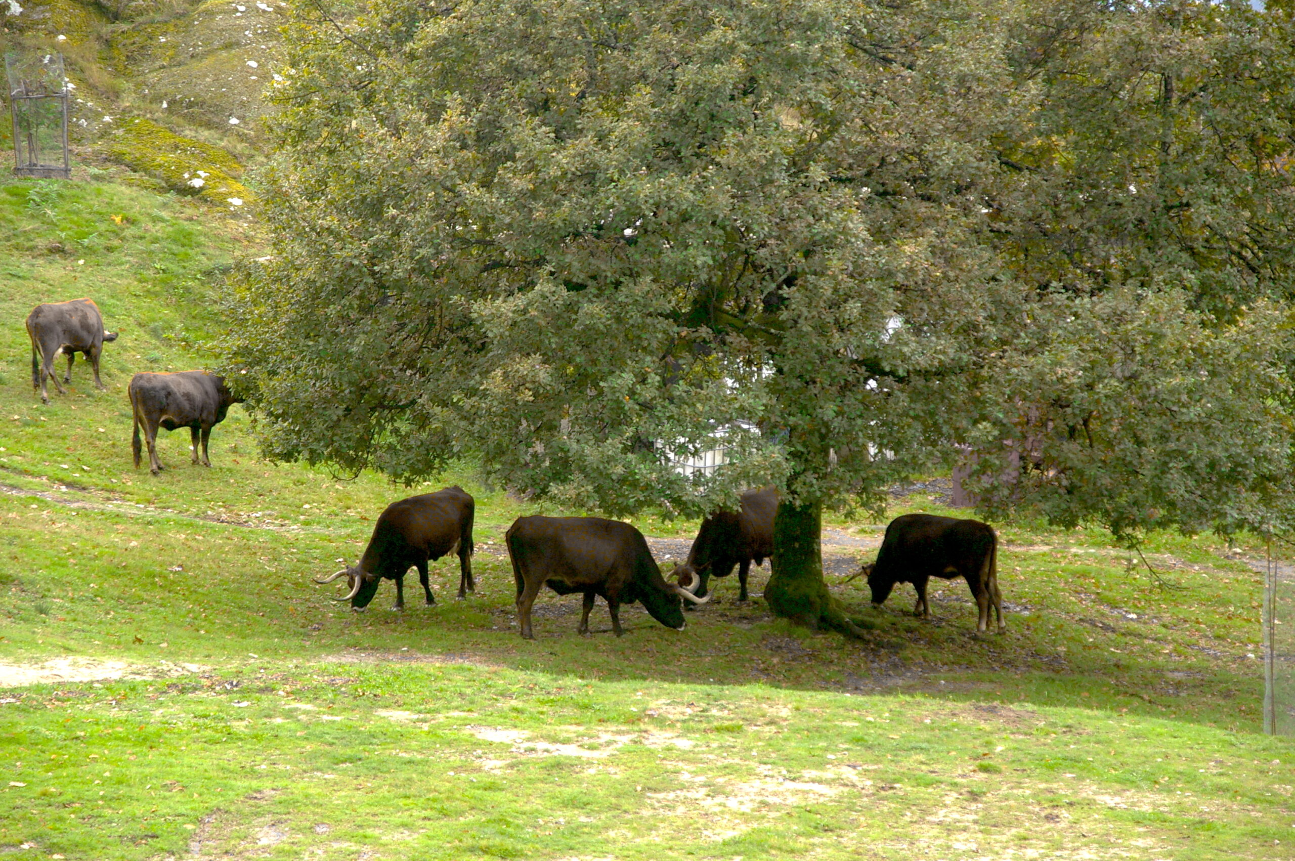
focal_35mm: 105
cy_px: 430
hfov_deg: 19.5
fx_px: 3774
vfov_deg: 13.0
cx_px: 648
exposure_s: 1/60
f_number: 5.6
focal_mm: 70
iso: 400
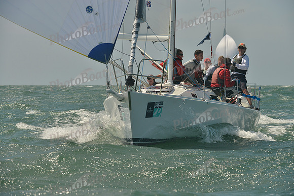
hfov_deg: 10.3
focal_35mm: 200
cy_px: 98
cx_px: 147
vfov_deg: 6.9
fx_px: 1634
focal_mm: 200
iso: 280
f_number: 9
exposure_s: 1/1250
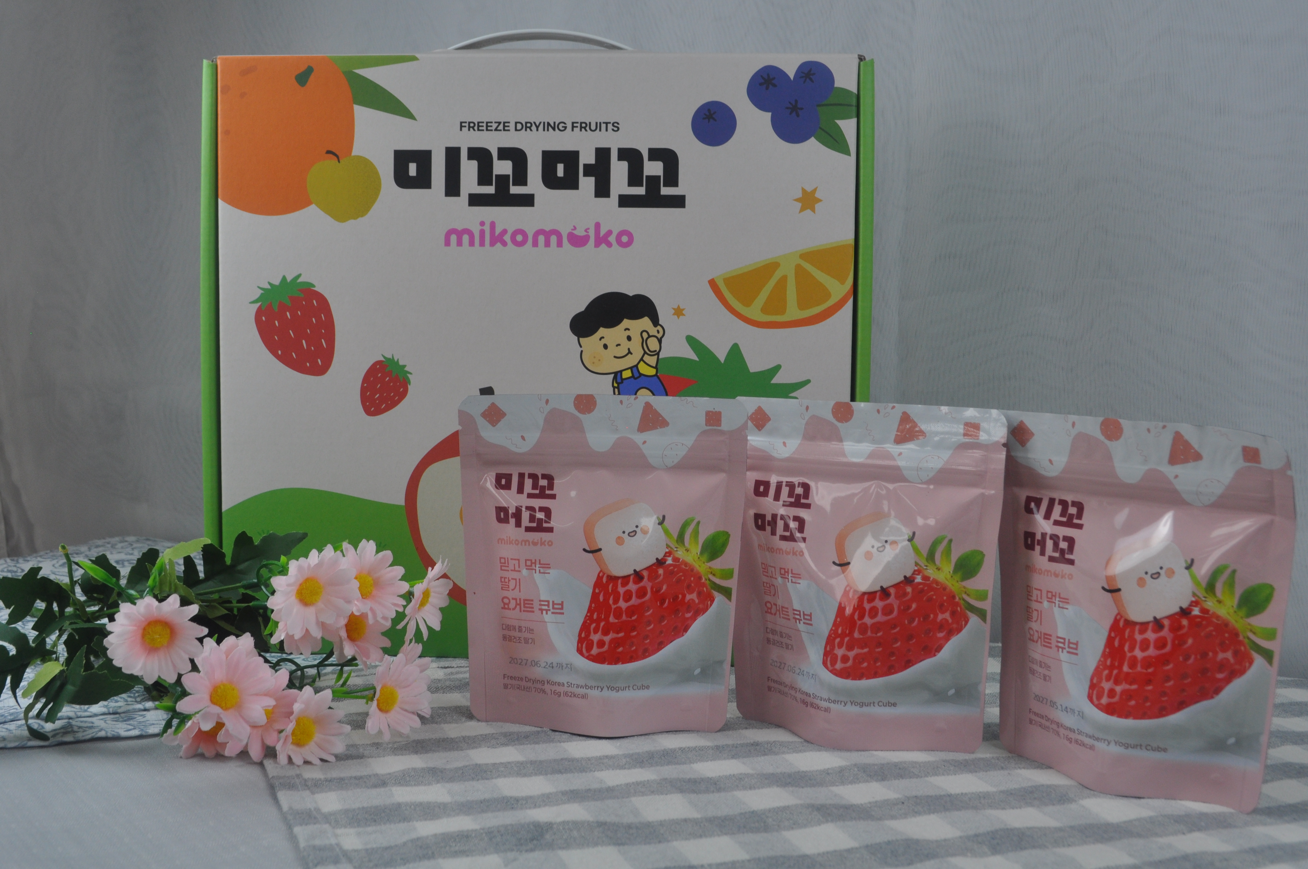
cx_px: 654
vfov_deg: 34.1
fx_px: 1415
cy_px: 434
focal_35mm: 39
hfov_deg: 49.6
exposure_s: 1/100
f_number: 10
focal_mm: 26
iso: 400
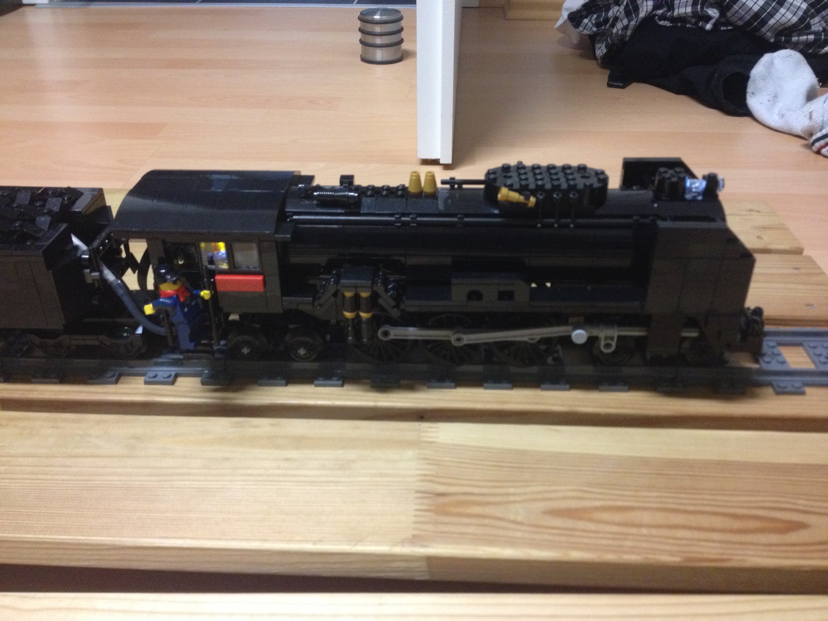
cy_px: 310
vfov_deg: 40.7
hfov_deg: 52.6
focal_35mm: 35
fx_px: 837
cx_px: 414
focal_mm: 4.28
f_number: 2.4
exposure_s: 1/20
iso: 320
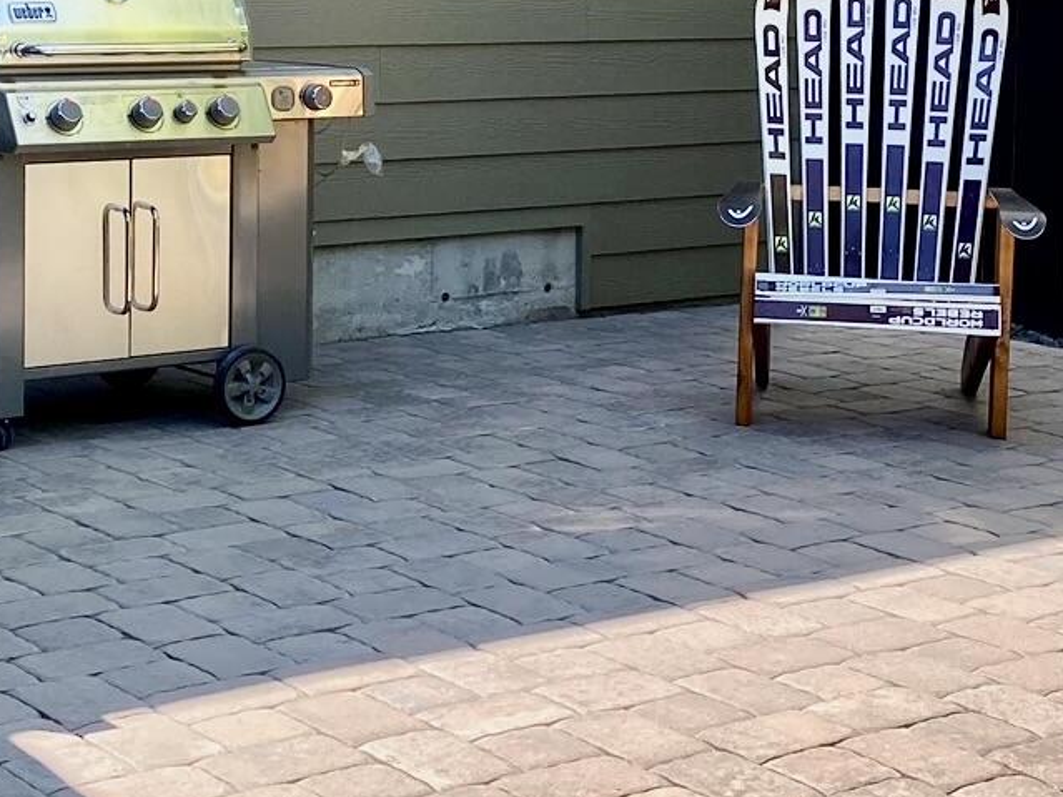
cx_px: 547
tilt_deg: -4.6
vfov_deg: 17.8
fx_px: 2518
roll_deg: -1.1
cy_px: 150
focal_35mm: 82
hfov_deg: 23.8
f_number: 1.8
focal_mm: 4.25
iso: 32
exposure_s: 1/685
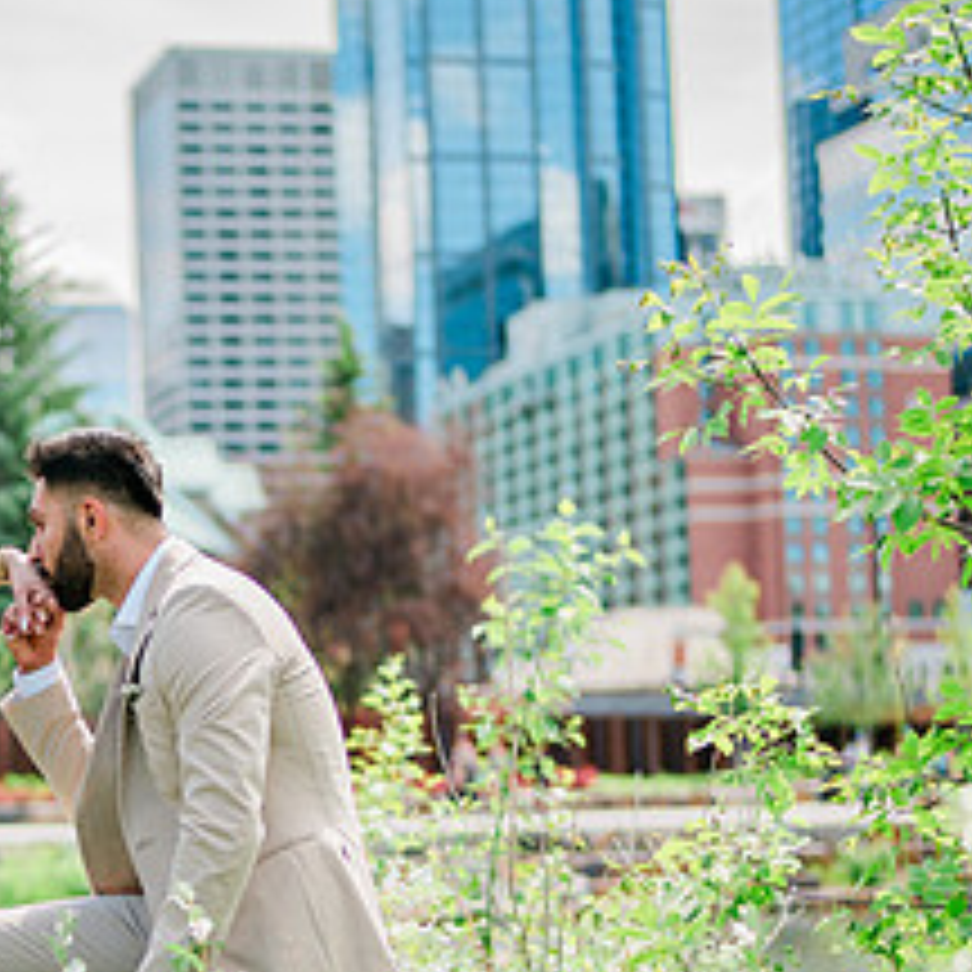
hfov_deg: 19.3
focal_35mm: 87
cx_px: -41
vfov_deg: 19.7
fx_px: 2764
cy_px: 804
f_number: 1.2
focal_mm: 35
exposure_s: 1/3200
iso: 125
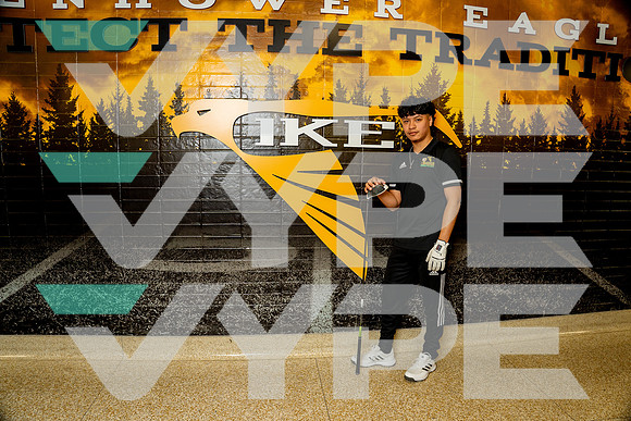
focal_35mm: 21
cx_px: 316
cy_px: 210
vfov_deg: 59.5
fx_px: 368
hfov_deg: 81.2
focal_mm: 21
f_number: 5.6
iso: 640
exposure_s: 1/200
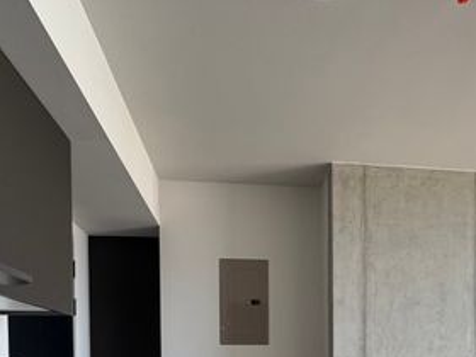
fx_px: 440
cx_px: 298
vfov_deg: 38.0
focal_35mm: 32
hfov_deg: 56.1
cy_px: 377
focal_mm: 2.22
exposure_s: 1/99
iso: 200
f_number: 2.2
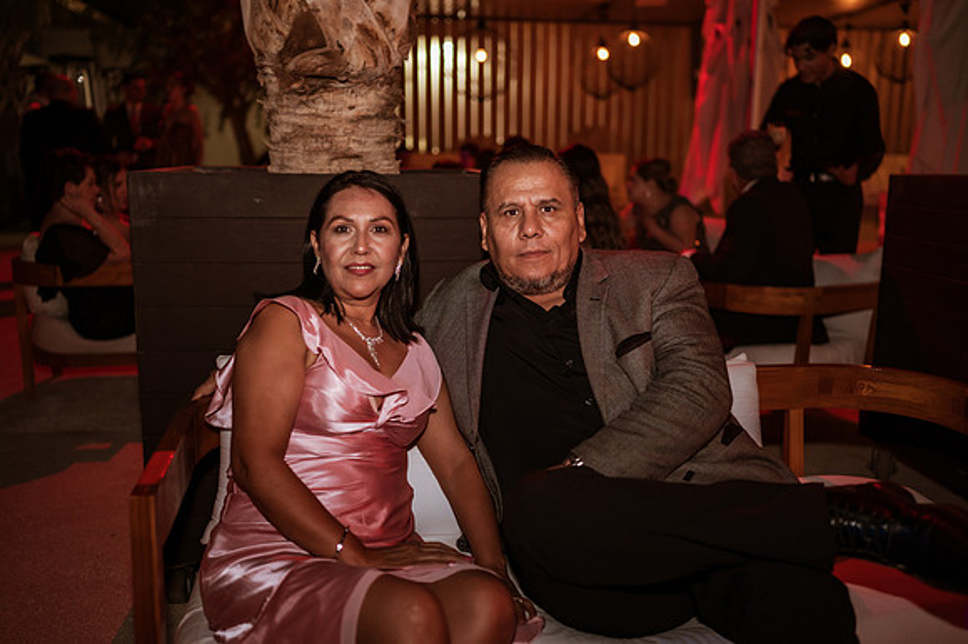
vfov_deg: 37.8
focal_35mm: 35
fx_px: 941
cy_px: 322
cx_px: 484
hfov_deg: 54.5
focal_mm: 35
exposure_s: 1/80
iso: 1600
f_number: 1.8
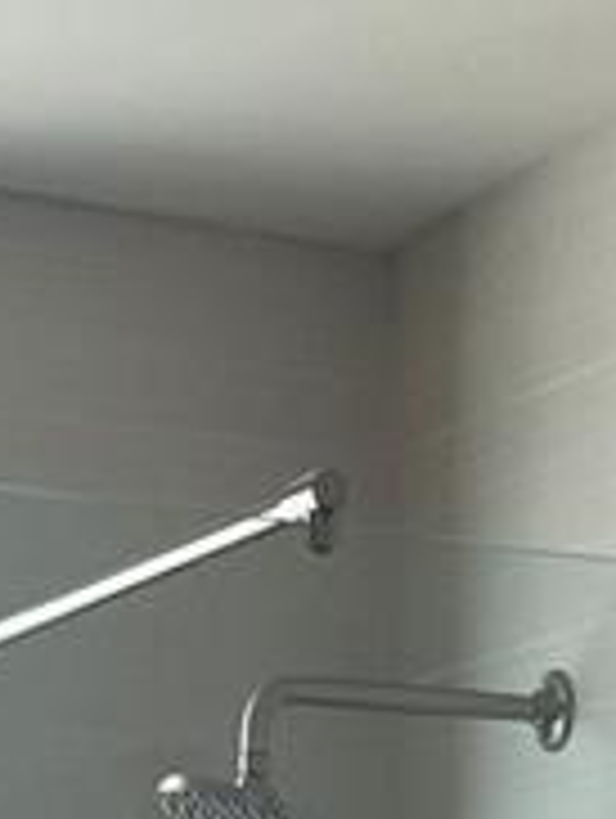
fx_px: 4048
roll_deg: -1.5
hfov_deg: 8.6
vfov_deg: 9.9
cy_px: 2052
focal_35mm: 171
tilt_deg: -9.8
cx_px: 701
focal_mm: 4.2
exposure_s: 1/60
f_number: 1.6
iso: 64
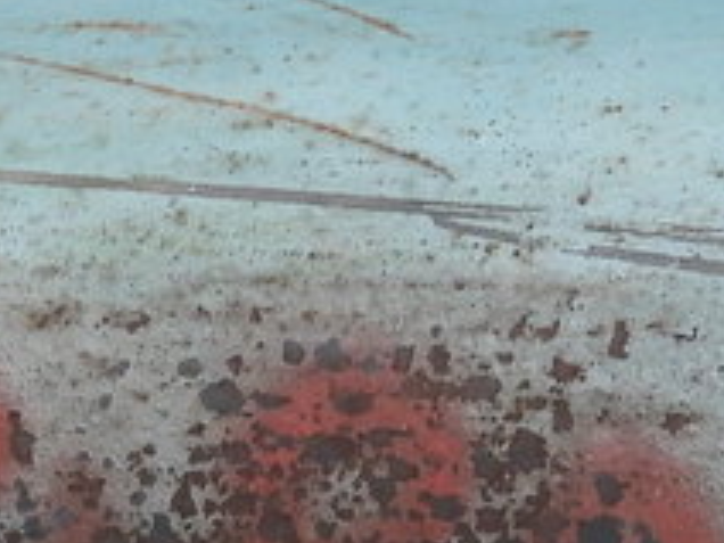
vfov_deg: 0.8
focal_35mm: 1956
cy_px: 263
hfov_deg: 1.0
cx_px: 270
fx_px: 40910
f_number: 4.5
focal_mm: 62.1
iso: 100
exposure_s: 1/125
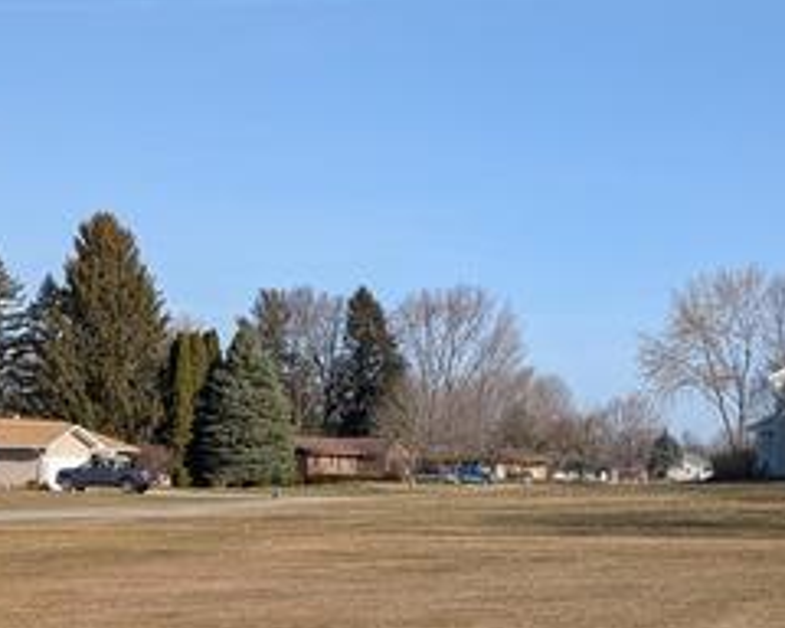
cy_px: 654
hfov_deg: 22.7
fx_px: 1928
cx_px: 615
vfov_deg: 18.0
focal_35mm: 83
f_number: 1.68
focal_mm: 6.9
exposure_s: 1/957
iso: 20
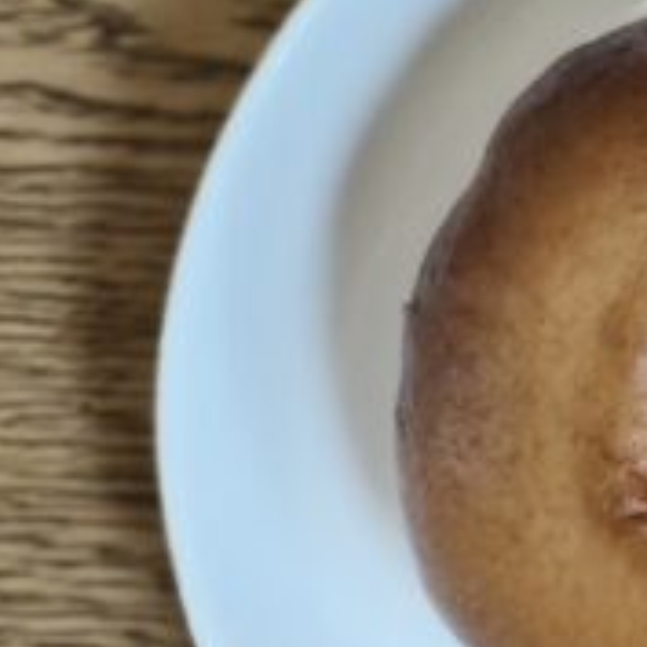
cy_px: 402
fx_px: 5392
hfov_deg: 6.4
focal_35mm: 255
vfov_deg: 6.9
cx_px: 1714
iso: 355
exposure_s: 1/100
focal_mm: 7.1
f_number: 1.85
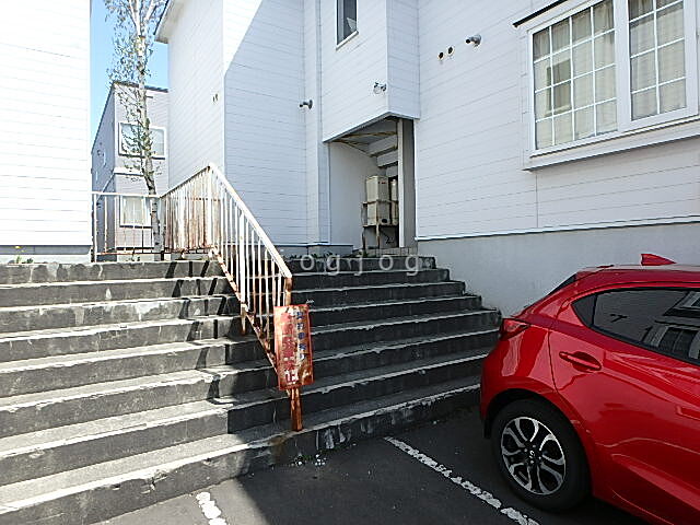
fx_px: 425
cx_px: 350
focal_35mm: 21
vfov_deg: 63.4
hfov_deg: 79.0
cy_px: 262
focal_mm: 3.7
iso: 125
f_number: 3.5
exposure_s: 1/500
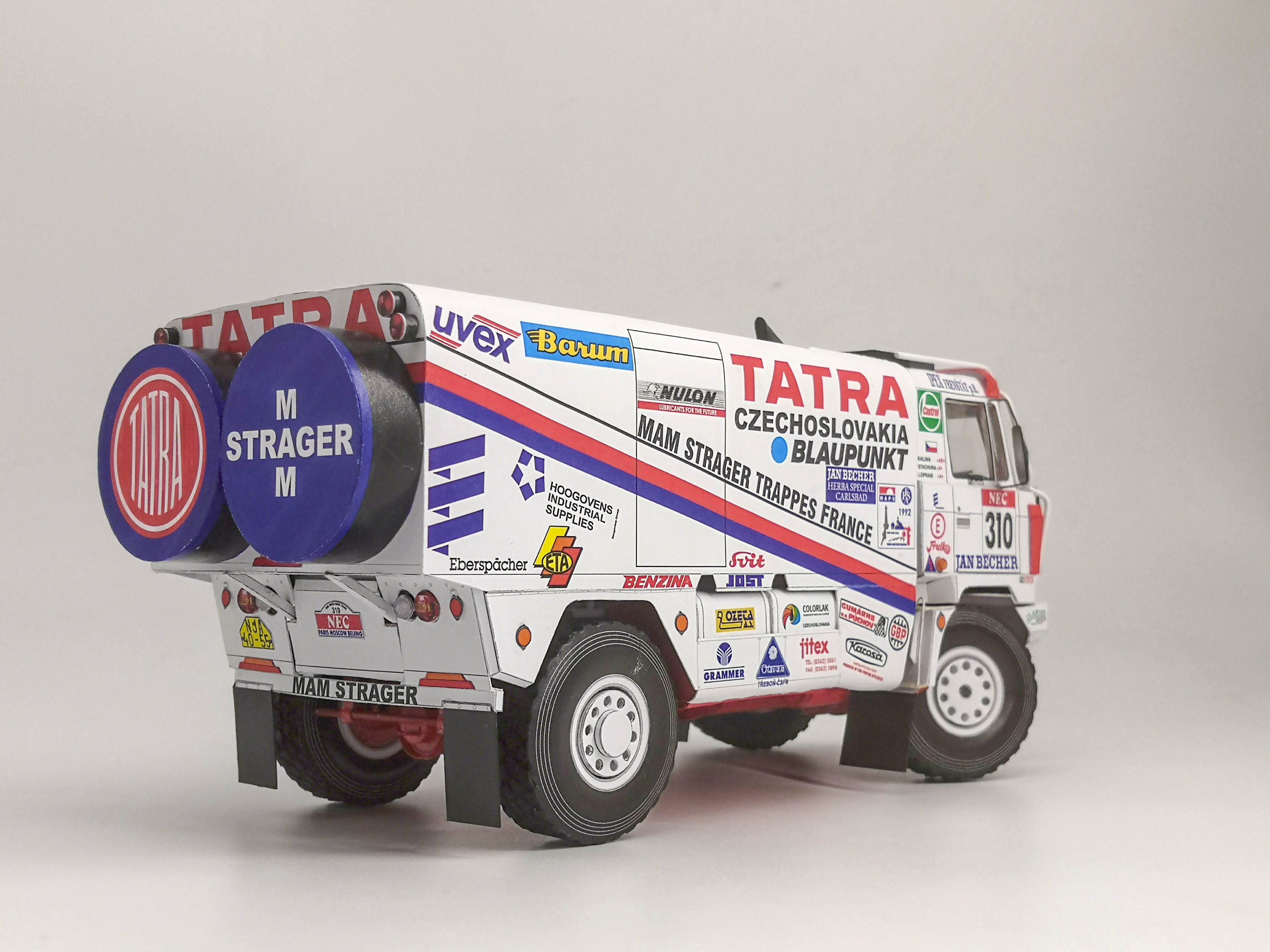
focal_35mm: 40
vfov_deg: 36.0
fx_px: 1468
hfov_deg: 46.8
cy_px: 476
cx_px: 635
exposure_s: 1/190
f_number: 1.8
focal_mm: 3.95
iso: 50
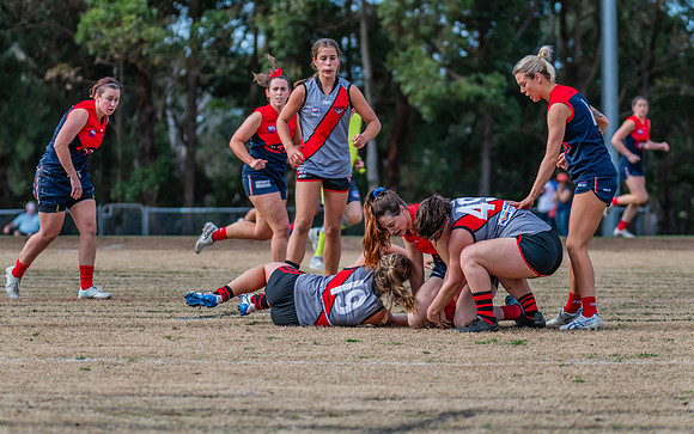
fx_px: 5020
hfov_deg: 7.9
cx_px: 355
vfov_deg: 5.0
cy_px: 237
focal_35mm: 265
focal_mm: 250
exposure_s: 1/1600
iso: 500
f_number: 5.6
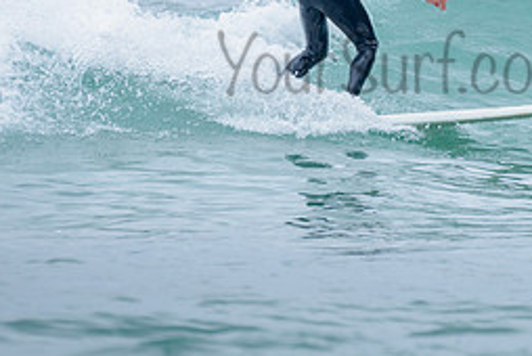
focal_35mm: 1398
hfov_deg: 1.5
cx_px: 297
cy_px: 14
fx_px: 20683
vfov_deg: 1.0
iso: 500
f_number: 5.6
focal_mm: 500
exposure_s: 1/800
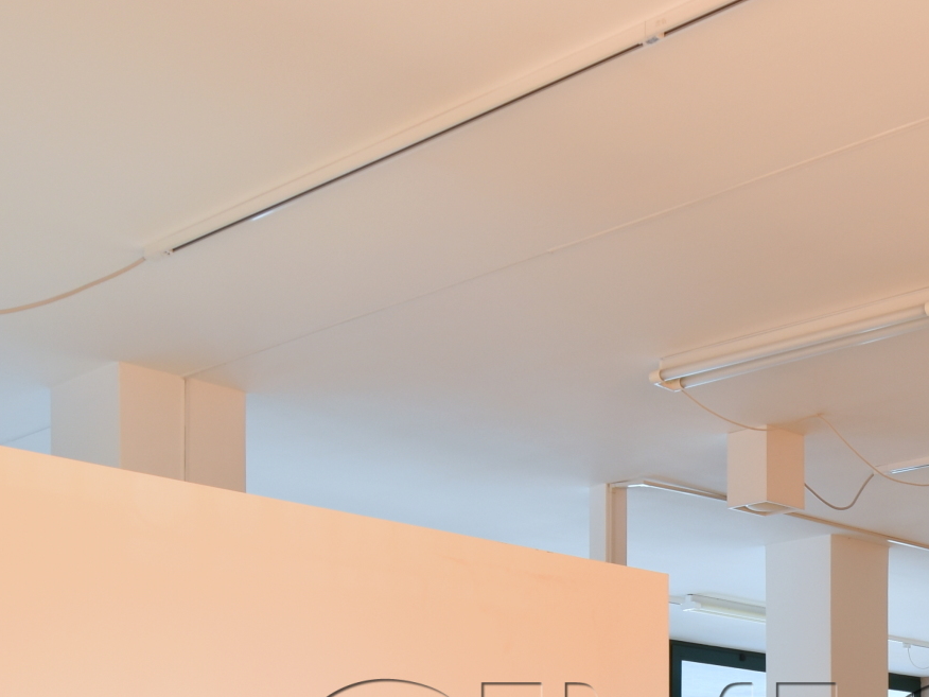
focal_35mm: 59
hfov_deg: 30.1
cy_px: 866
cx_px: 961
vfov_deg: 22.6
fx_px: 1583
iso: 100
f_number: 7.1
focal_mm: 14
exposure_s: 1/6
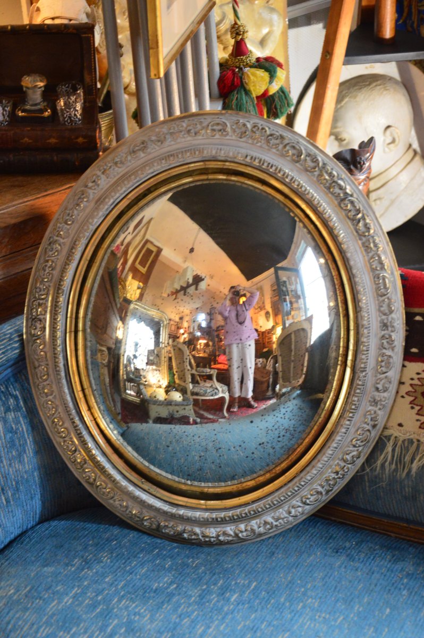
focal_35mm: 78
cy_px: 319
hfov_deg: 17.5
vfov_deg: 26.0
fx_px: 1380
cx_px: 212
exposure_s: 1/40
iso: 1600
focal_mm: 52
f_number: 5
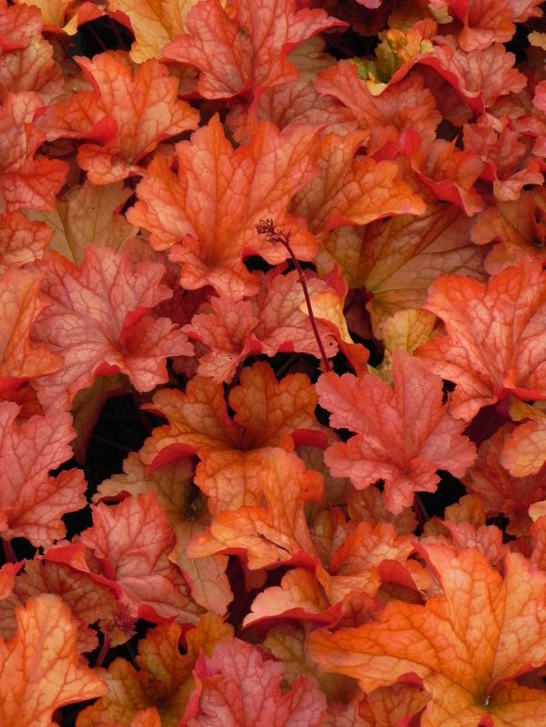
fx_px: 2461
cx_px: 273
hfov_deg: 12.7
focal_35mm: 117
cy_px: 364
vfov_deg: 16.8
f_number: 4.5
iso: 160
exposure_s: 1/80
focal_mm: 20.8
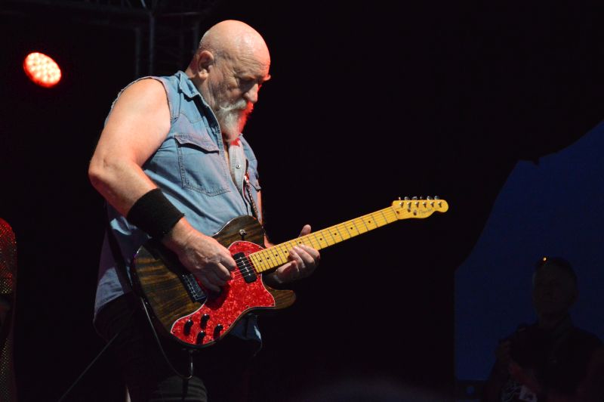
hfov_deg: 15.2
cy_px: 201
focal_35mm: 135
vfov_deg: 10.1
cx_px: 302
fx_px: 2263
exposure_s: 1/400
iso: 6400
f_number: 5.6
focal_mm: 90
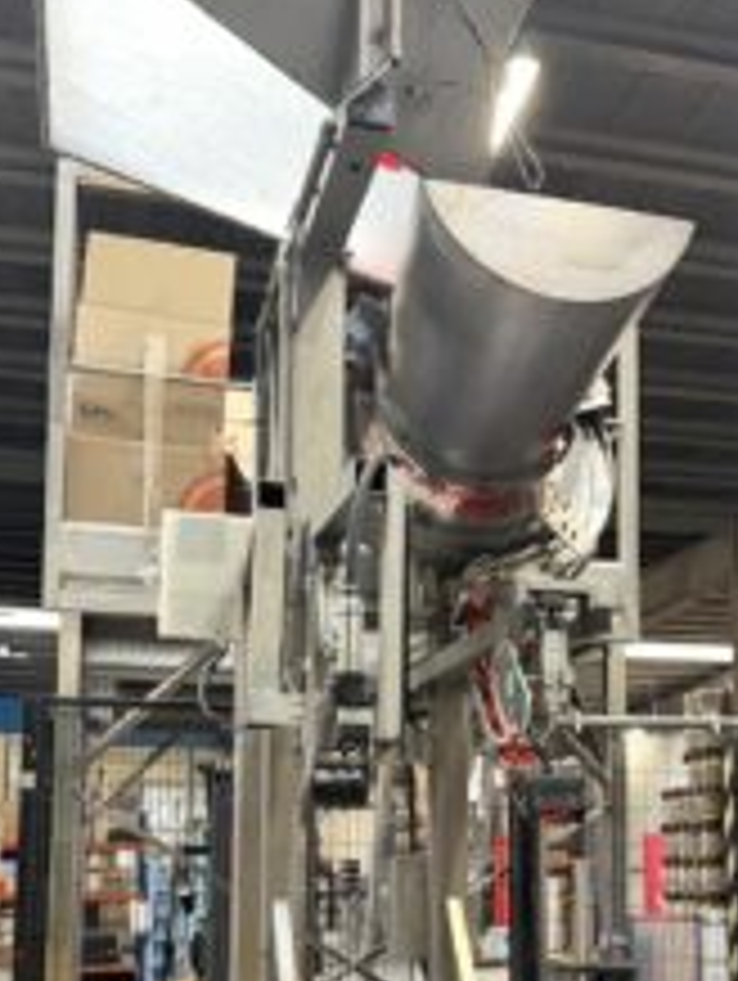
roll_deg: -0.2
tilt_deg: +6.7
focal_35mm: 44
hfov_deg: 32.9
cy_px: 729
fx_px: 1248
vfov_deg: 41.7
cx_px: 423
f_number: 1.78
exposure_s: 1/50
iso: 250
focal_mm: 6.76
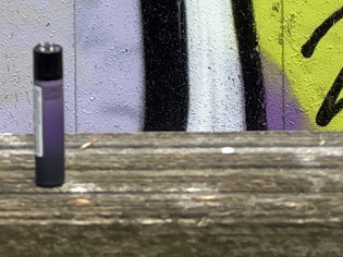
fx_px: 1634
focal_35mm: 165
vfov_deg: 8.1
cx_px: 81
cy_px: -408
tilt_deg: -1.6
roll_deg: +0.8
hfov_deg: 11.9
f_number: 1.6
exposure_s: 1/577
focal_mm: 5.96
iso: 50
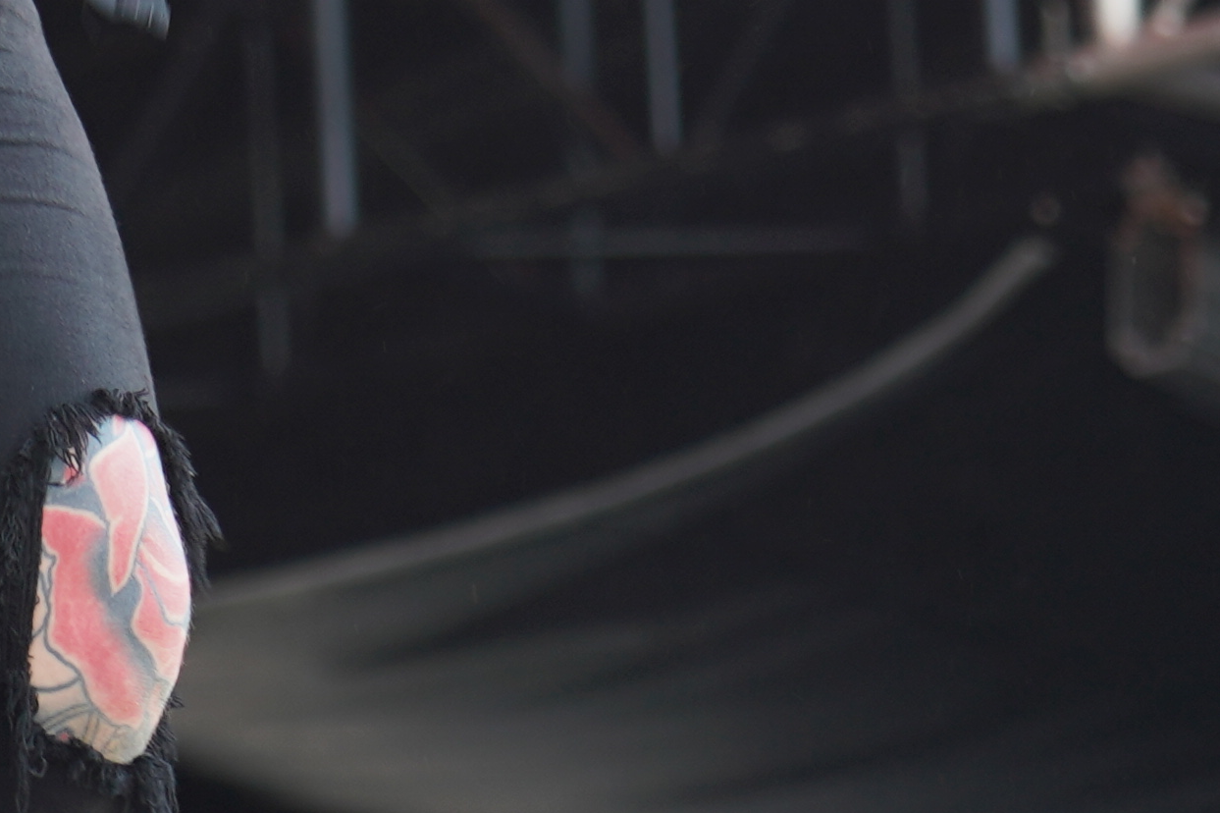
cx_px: -345
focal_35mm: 507
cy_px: -990
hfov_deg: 4.1
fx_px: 17176
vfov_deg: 2.7
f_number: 4.5
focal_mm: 105
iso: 100
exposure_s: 1/160
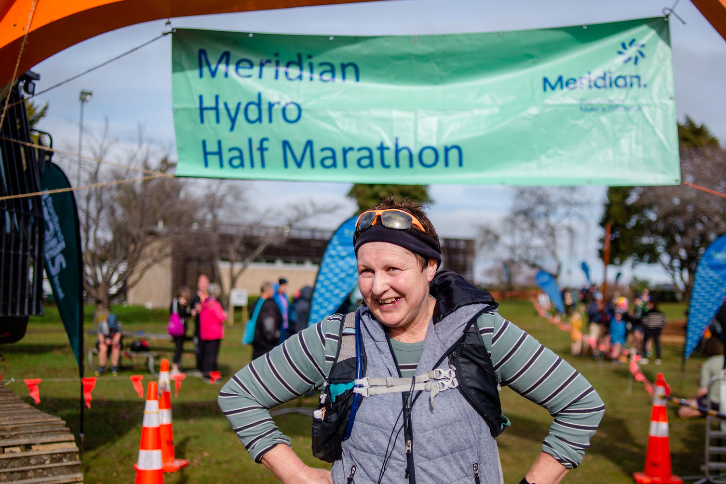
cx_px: 399
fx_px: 847
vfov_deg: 31.9
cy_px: 231
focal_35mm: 42
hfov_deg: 46.3
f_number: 2.8
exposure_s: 1/4000
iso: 100
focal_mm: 35
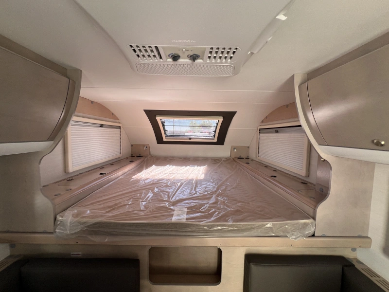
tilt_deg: -3.7
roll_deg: -1.4
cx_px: 194
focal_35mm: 13
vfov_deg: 89.9
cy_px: 146
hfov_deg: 106.2
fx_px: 146
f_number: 1.8
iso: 64
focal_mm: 1.57
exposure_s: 1/99
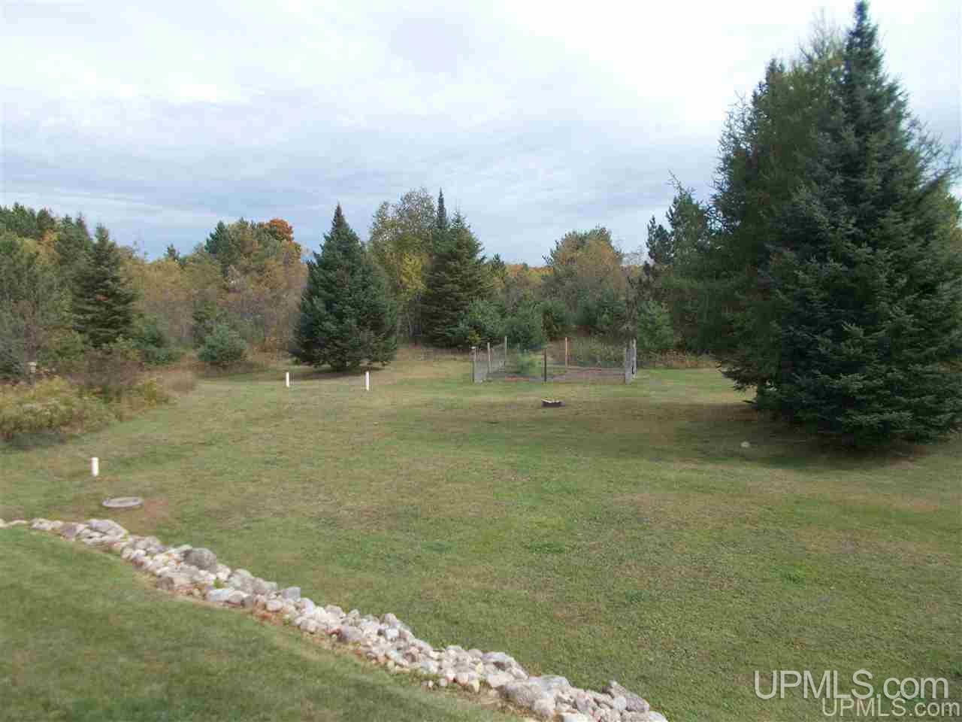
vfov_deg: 53.1
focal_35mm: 26
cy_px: 361
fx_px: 723
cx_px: 481
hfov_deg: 67.3
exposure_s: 1/100
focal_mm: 4.6
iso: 80
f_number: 8
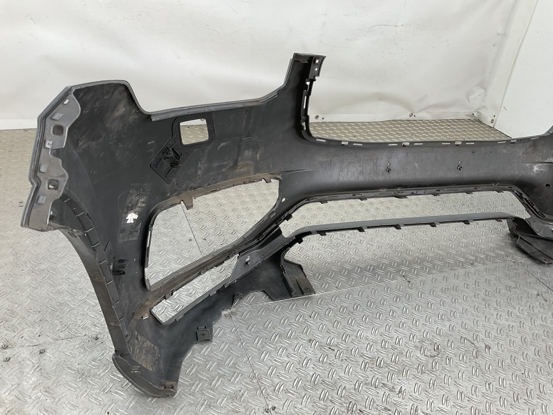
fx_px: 463
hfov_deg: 61.7
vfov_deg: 48.2
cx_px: 276
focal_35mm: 29
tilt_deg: -31.0
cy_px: 208
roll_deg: -11.2
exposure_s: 1/100
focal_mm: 3
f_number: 1.8
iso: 20
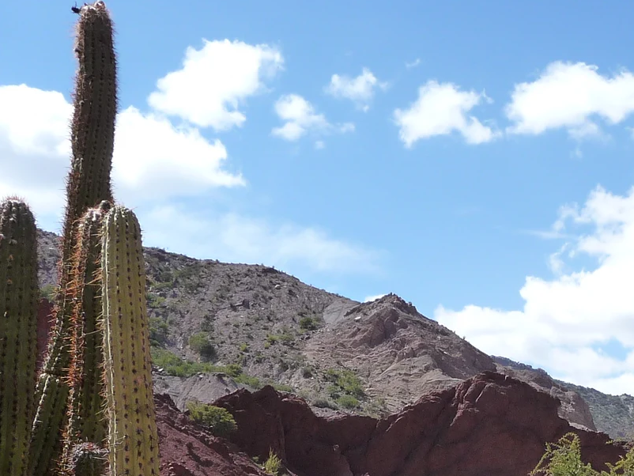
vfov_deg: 21.1
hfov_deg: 28.6
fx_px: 1227
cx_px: 467
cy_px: 486
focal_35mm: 67
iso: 160
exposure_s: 1/1000
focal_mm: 4.7
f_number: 3.3
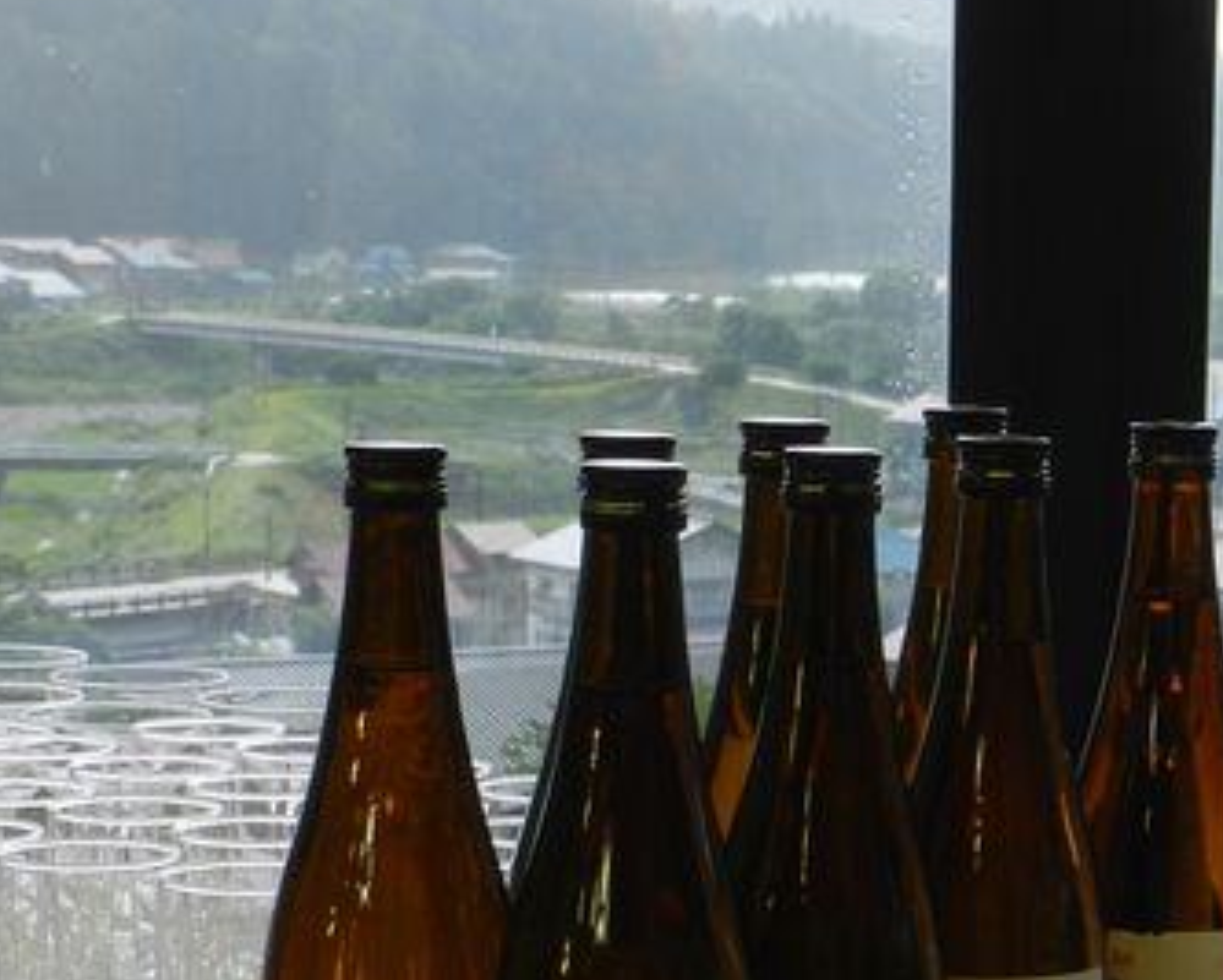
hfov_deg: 15.4
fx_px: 4456
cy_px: 787
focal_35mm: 123
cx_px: 1146
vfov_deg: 12.5
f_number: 4.6
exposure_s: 1/30
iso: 160
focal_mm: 10.7
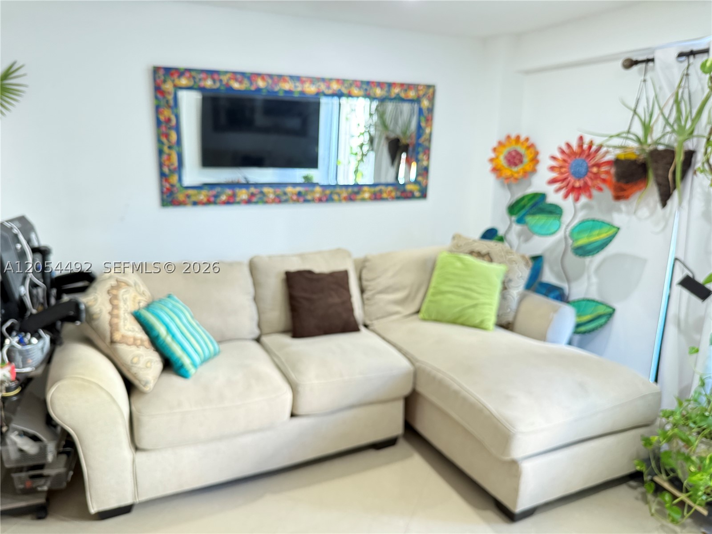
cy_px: 267
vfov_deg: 56.8
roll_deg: -0.7
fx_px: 494
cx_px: 356
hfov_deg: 71.6
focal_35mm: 24
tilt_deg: -11.5
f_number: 1.78
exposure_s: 1/40
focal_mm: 6.76
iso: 1000
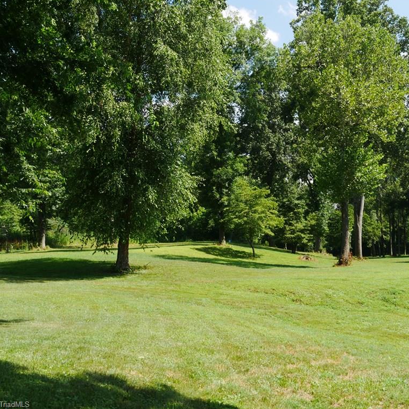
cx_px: 266
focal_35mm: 50
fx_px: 668
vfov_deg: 34.0
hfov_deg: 33.8
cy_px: 203
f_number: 5.6
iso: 200
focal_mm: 21
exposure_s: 1/320
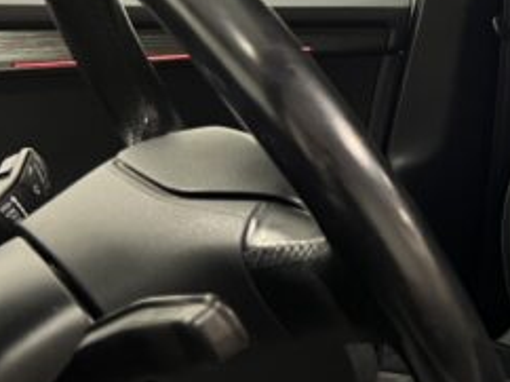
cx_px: 765
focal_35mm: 86
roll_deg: -0.5
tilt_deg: -11.5
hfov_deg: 19.8
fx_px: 1266
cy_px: 228
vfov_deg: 17.1
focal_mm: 5.7
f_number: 1.5
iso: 500
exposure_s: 1/33
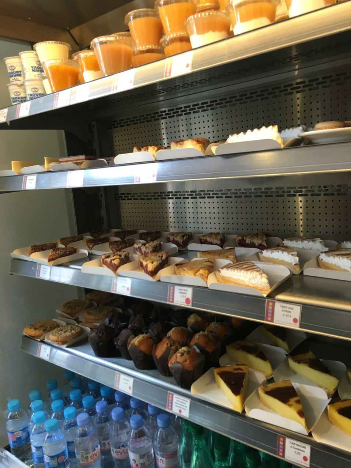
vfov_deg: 61.7
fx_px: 392
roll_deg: +3.5
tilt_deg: -9.1
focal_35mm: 29
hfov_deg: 48.2
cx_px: 176
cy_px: 234
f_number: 2.2
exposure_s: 1/33
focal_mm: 4.15
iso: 32
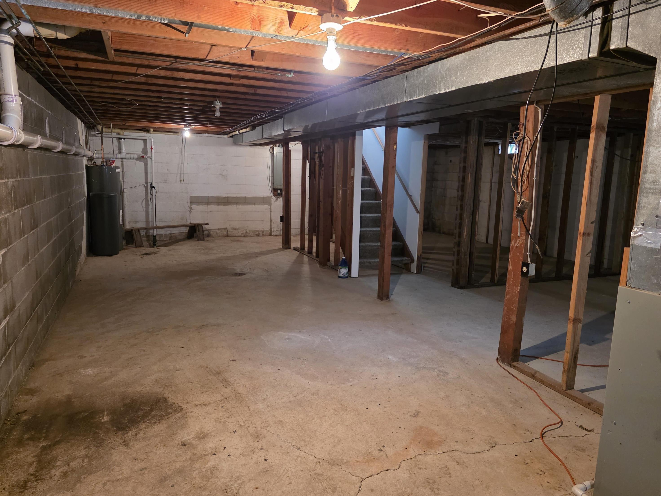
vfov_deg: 56.8
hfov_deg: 71.6
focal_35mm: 24
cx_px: 341
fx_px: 458
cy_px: 253
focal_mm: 6.3
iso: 1000
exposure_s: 1/120
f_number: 1.7
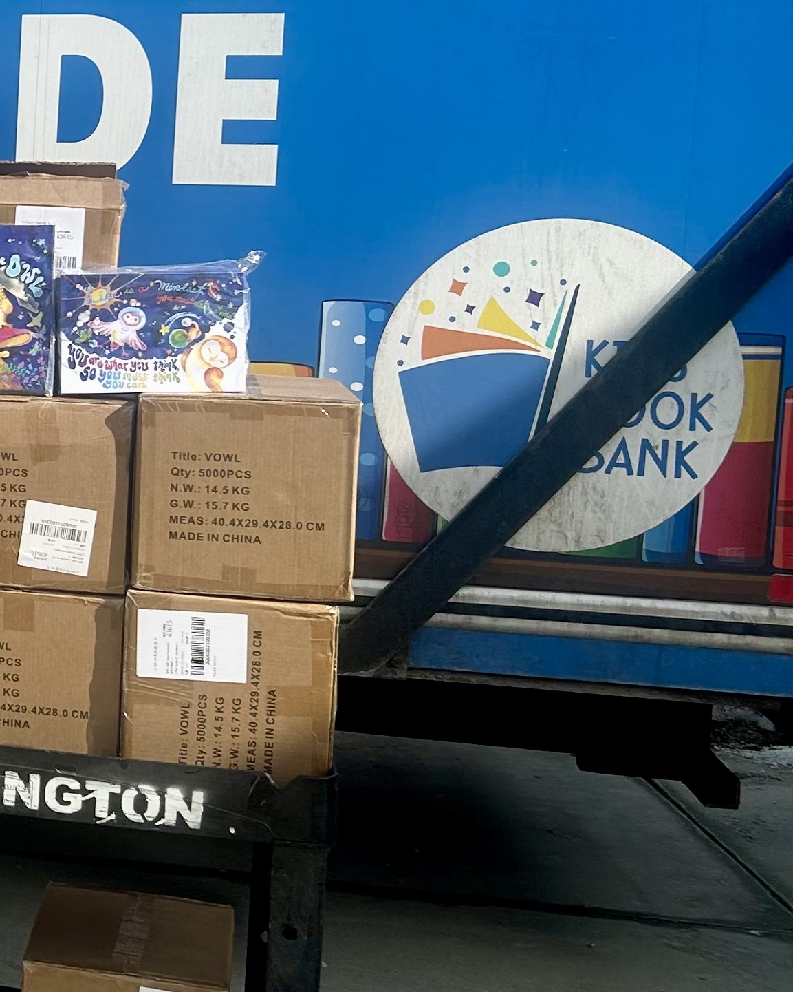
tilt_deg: -4.9
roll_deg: -2.4
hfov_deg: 18.4
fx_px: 2083
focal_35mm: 71
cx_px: -495
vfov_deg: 26.7
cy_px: 370
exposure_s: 1/5319
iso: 50
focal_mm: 5.7
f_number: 1.5
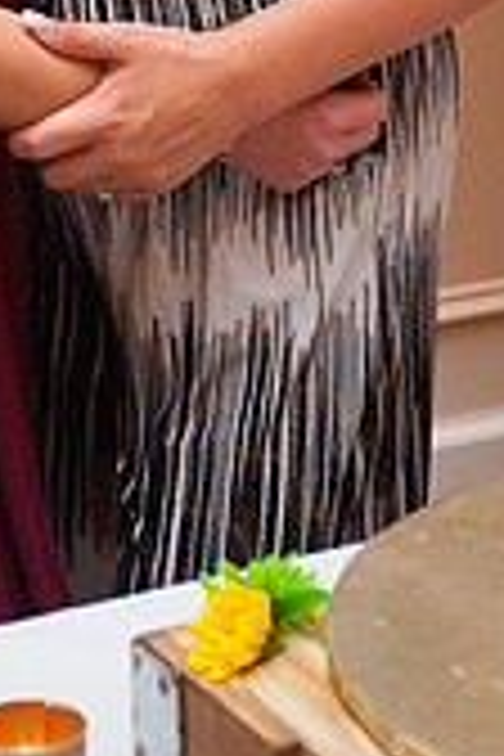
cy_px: -234
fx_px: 3486
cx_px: 70
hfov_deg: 8.2
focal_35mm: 166
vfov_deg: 12.0
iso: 3200
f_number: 5.6
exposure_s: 1/160
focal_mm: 62
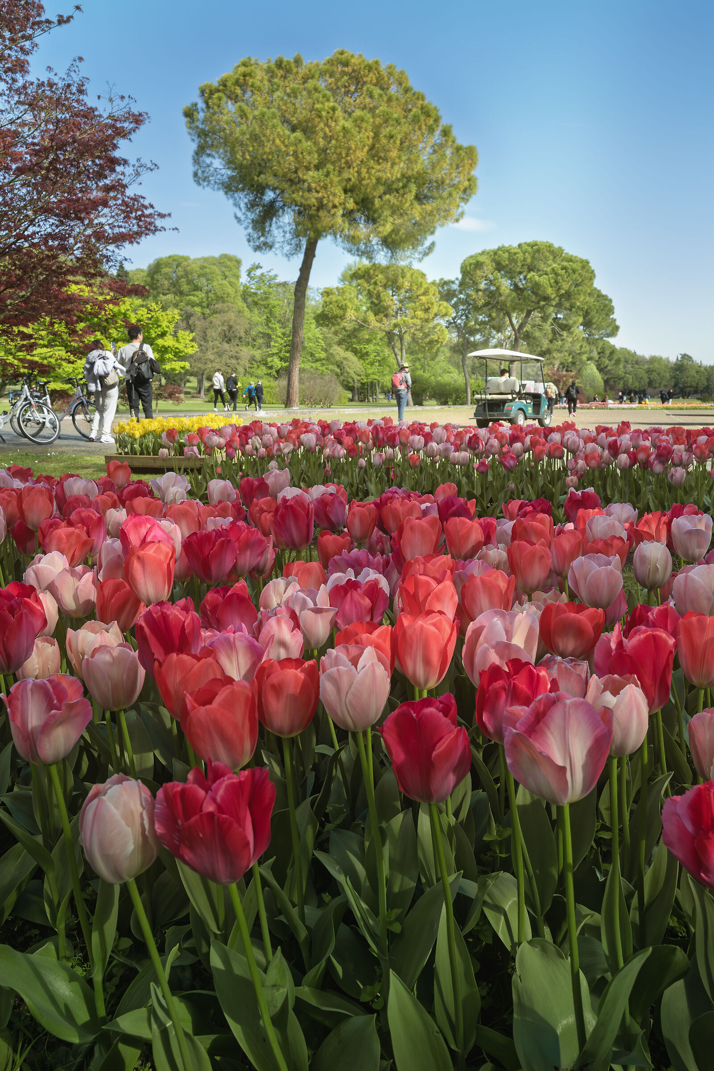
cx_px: 357
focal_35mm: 26
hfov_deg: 49.6
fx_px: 773
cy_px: 536
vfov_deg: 69.4
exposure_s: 1/400
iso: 500
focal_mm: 26
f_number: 10
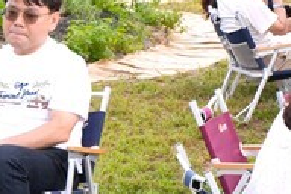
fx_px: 1455
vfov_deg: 7.6
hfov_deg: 11.4
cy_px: 90
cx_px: 141
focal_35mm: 180
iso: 160
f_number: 4.5
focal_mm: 18
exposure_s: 1/80
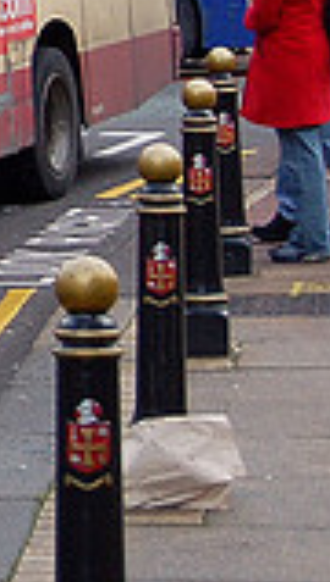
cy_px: -57
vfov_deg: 11.6
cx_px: -532
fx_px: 2833
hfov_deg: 6.3
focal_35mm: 183
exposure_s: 1/500
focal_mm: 32
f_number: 4.5
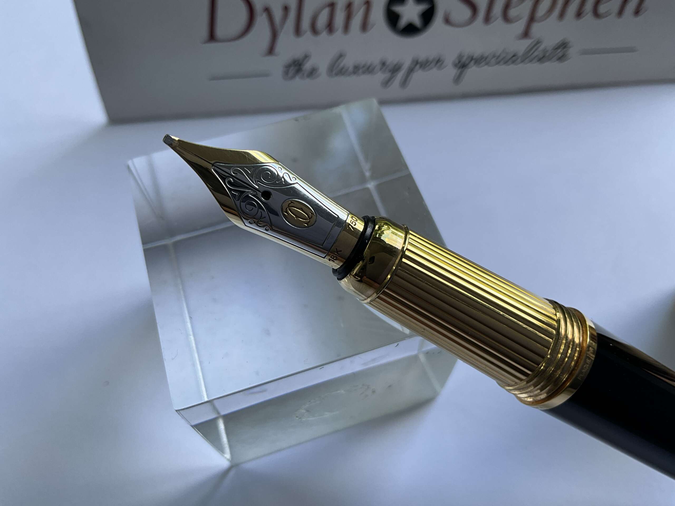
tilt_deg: -62.1
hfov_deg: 61.7
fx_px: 565
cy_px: 253
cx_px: 338
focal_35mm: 29
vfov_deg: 48.2
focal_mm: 3
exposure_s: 1/122
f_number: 1.8
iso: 25
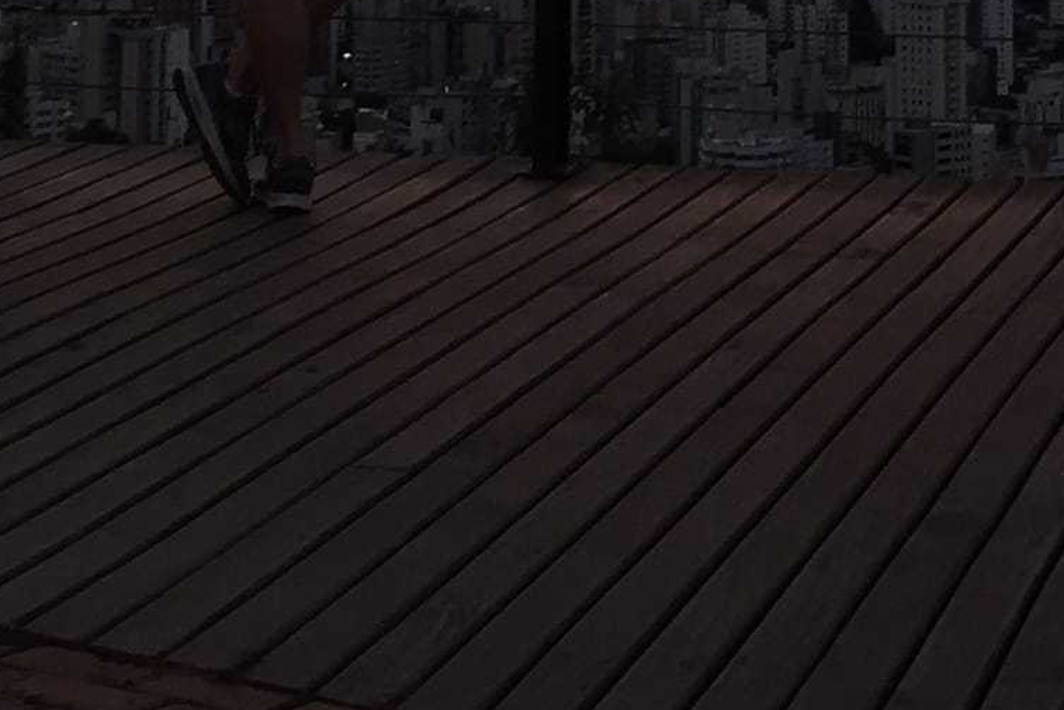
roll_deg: -0.9
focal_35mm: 130
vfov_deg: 9.5
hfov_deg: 15.7
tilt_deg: +8.7
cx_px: 665
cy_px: -953
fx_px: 3843
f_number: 2.2
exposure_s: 1/120
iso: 32
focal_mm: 4.15
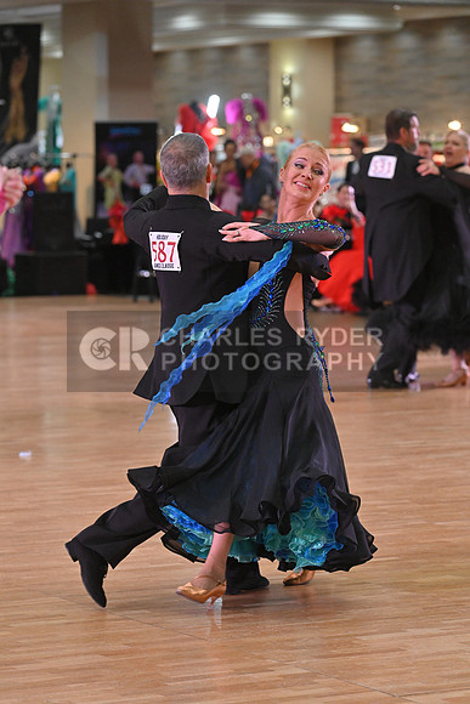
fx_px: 2838
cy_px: 352
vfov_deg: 14.2
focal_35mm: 145
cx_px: 235
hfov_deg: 9.5
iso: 3200
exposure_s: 1/400
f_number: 5
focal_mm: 145
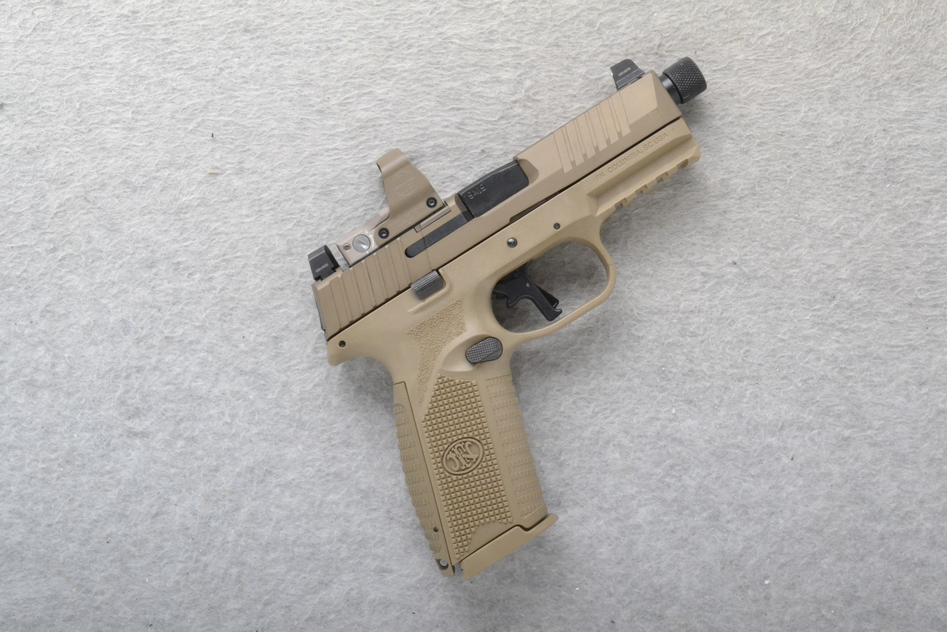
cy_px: 316
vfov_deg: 25.1
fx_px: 1420
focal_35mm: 54
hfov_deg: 36.9
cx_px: 474
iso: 3200
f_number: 20
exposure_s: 1/160
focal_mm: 36
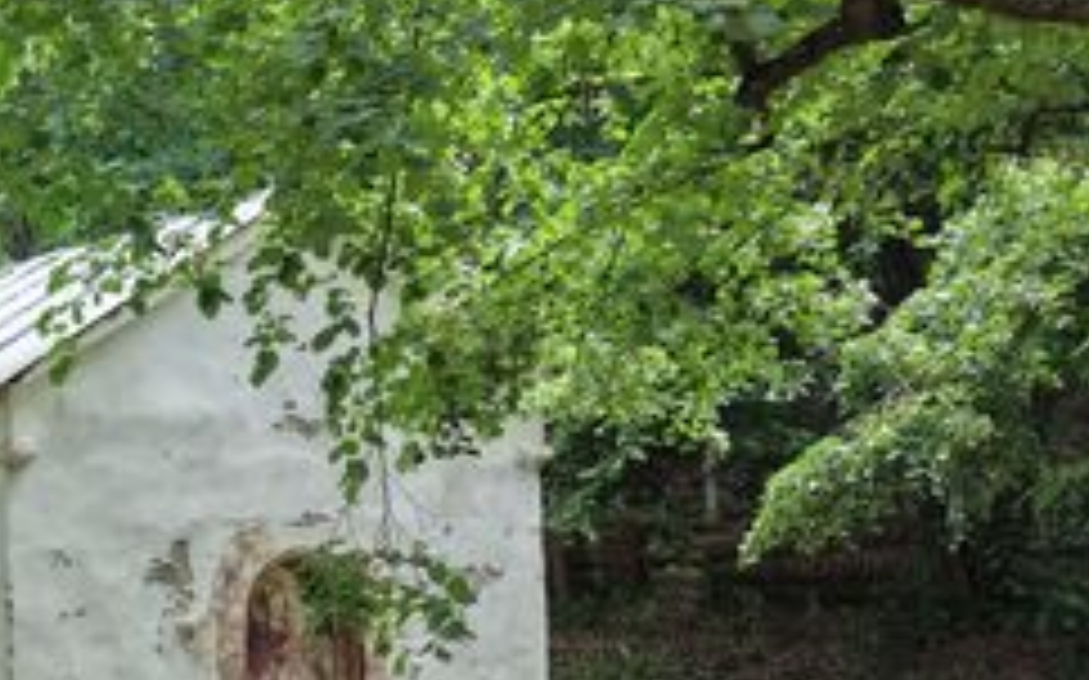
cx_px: -112
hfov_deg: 29.3
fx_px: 1869
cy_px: 441
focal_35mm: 63
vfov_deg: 20.5
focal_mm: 8.67
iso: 200
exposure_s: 1/240
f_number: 1.8
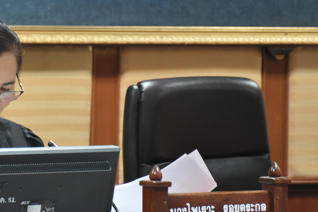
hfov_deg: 7.8
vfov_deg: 5.2
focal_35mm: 263
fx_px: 2323
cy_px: 80
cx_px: 48
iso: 3200
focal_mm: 90
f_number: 5.3
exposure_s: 1/60
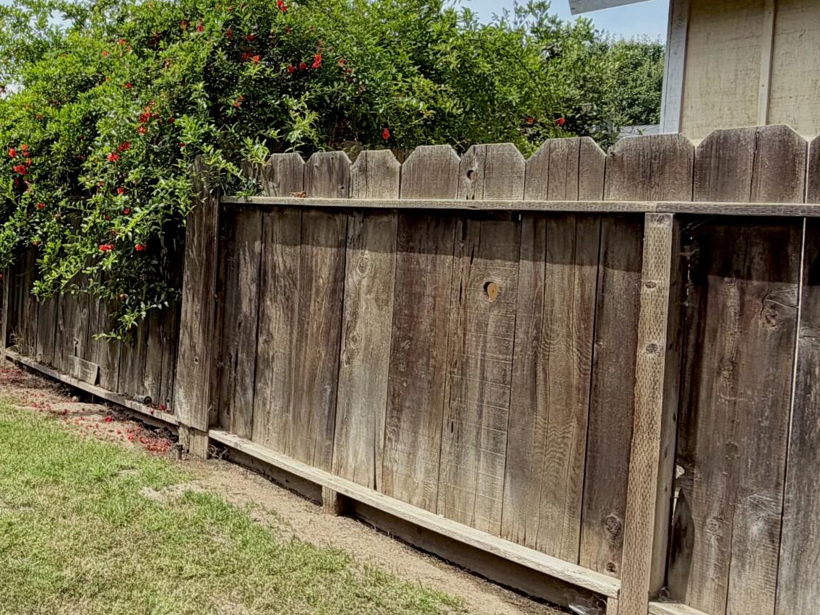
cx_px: 96
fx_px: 876
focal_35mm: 37
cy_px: 249
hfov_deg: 45.8
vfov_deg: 38.5
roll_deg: -1.6
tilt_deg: -2.9
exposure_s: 1/770
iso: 20
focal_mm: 2.22
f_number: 2.2
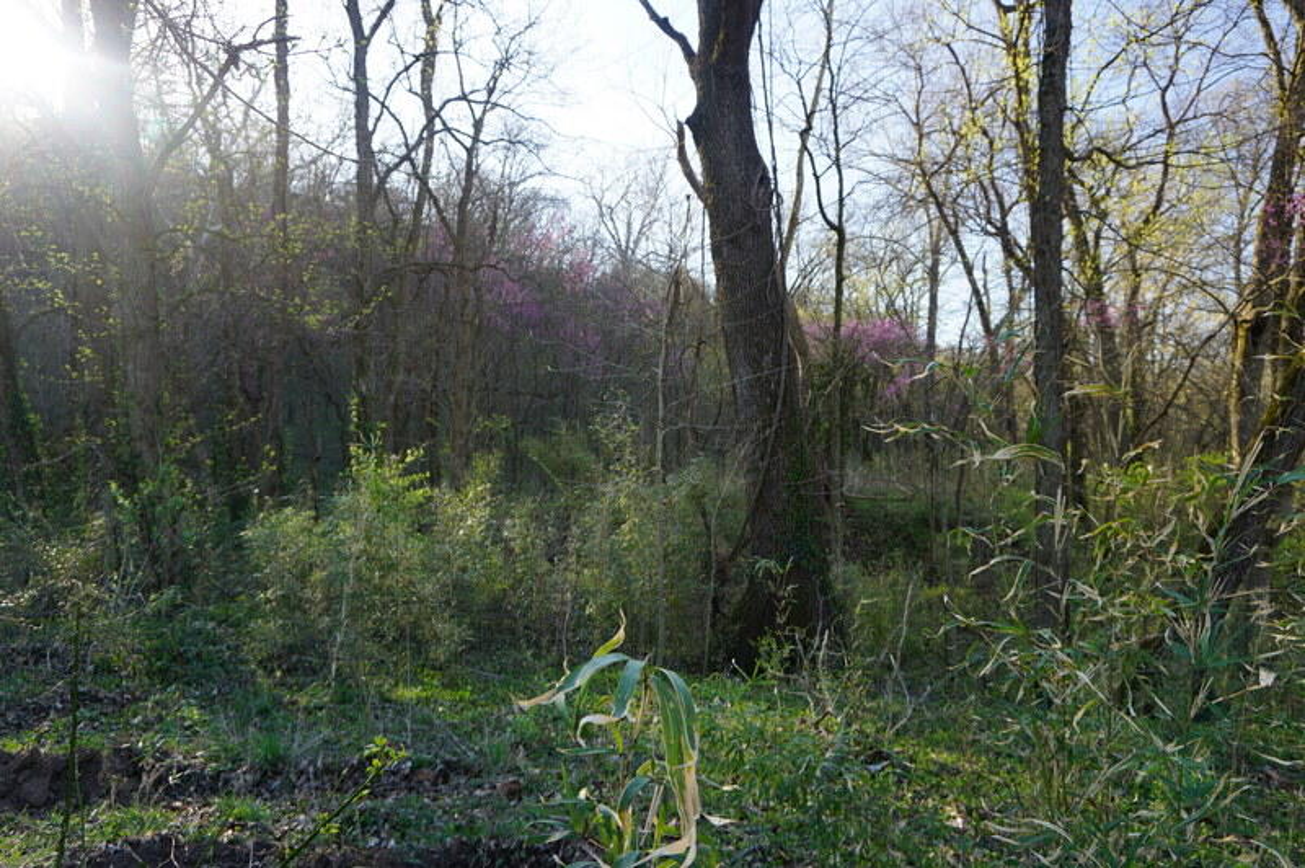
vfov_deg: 53.1
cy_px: 434
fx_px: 869
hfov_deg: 73.8
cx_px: 652
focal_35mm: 24
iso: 100
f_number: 5
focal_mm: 16
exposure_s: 1/60
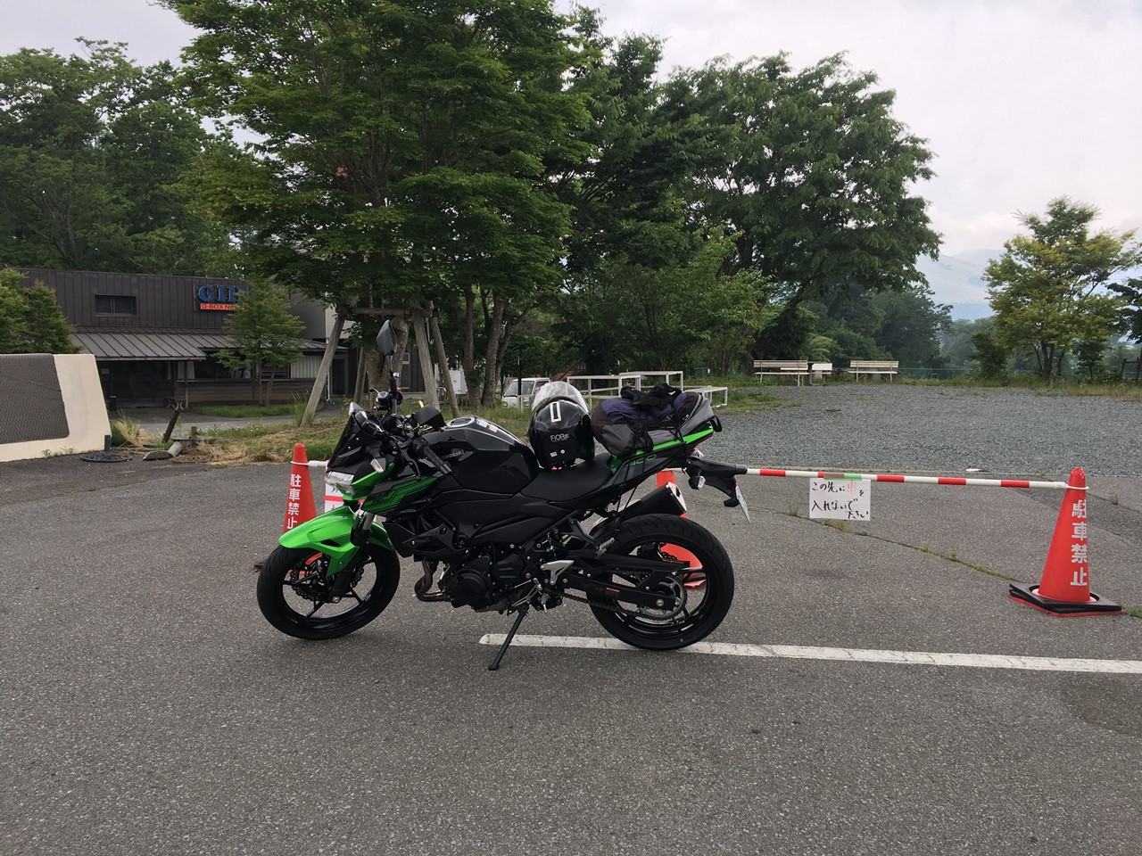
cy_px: 428
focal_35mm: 29
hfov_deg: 61.7
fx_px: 957
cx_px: 571
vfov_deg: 48.2
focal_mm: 4.15
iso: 25
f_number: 2.2
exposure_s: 1/361
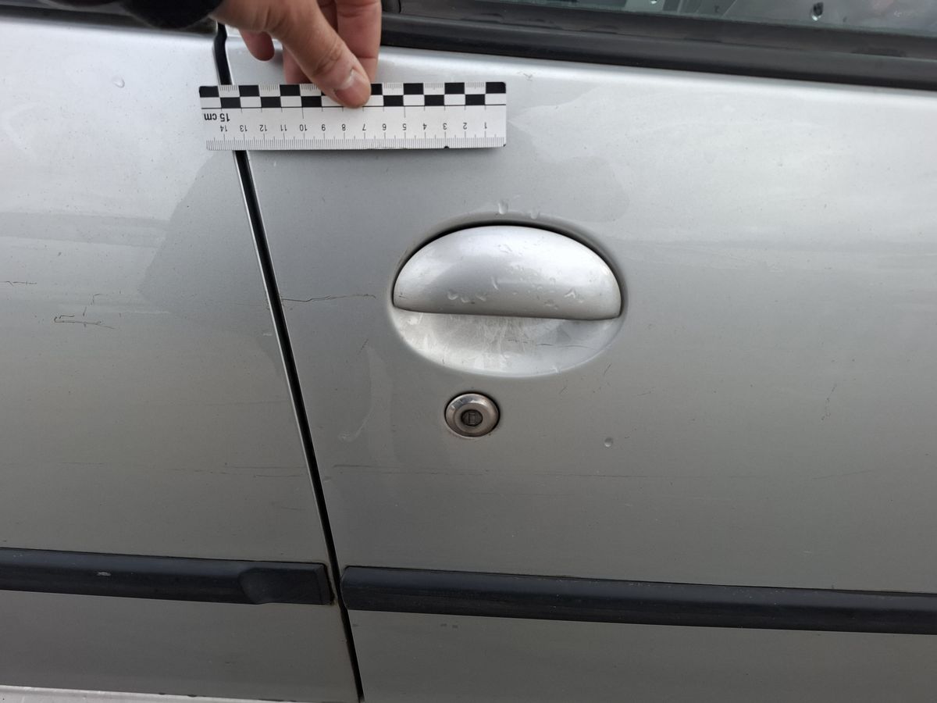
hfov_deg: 73.9
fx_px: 623
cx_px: 468
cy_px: 352
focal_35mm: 23
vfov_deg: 58.9
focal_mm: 5.54
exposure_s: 1/364
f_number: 1.8
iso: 50
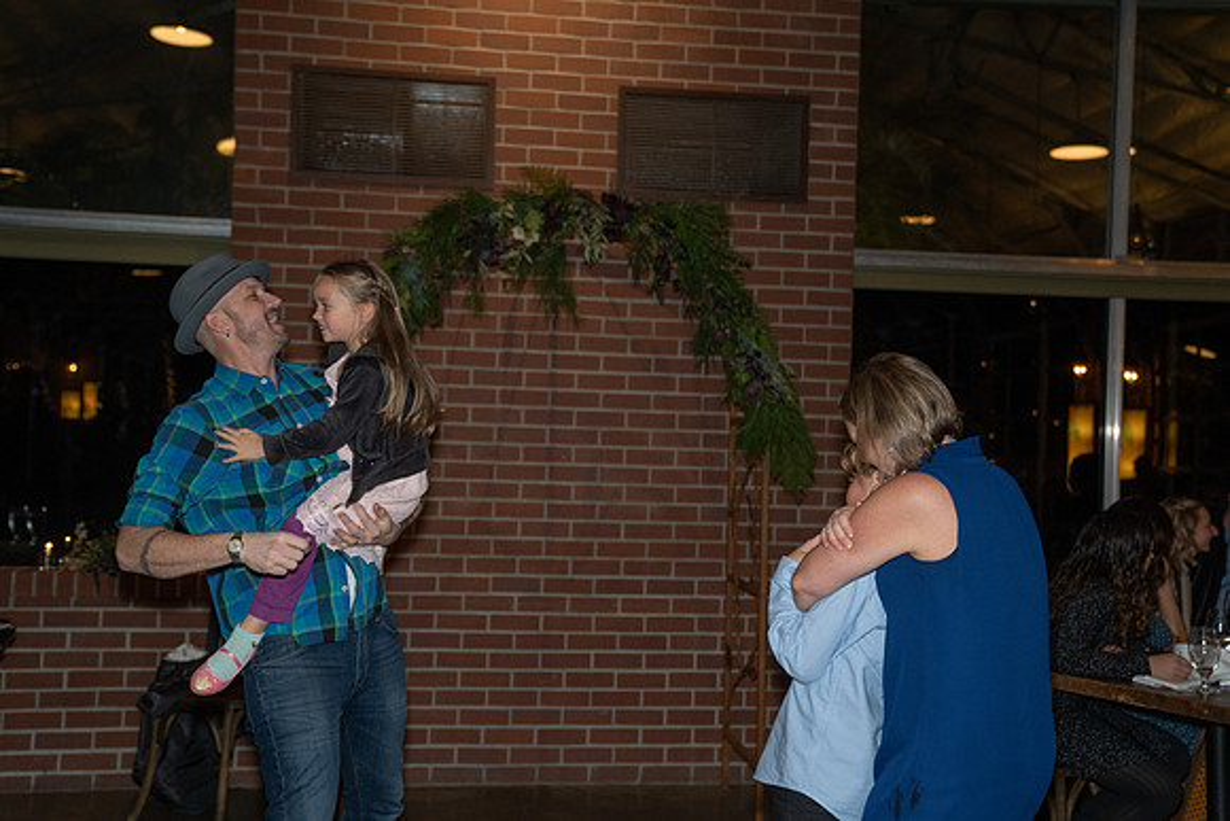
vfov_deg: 32.6
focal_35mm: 41
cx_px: 615
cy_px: 410
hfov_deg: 47.4
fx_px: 1401
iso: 2500
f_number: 2.8
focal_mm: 41
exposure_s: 1/250
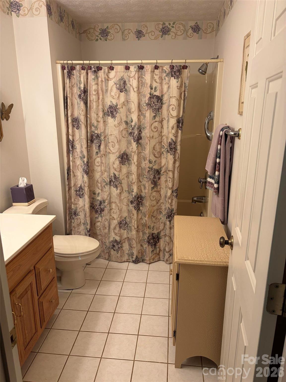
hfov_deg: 53.1
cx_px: 143
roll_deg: -0.1
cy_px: 191
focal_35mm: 26
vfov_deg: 67.3
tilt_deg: -16.4
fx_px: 286
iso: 125
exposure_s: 1/60
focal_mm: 5.96
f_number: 1.6
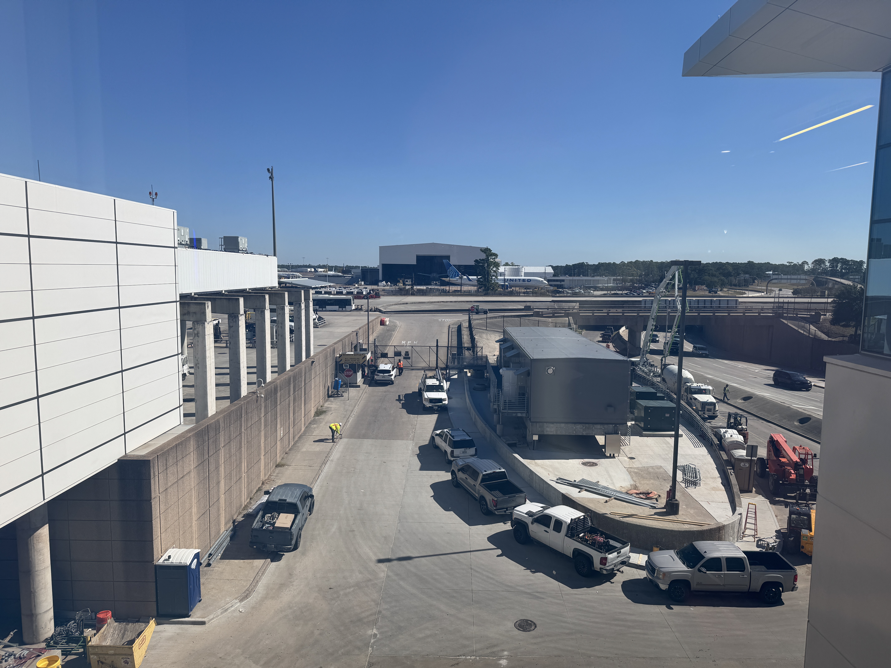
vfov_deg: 56.8
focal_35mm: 24
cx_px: 446
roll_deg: +0.0
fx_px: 618
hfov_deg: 71.6
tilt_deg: -6.1
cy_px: 334
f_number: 1.78
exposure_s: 1/572
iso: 80
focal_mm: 6.76
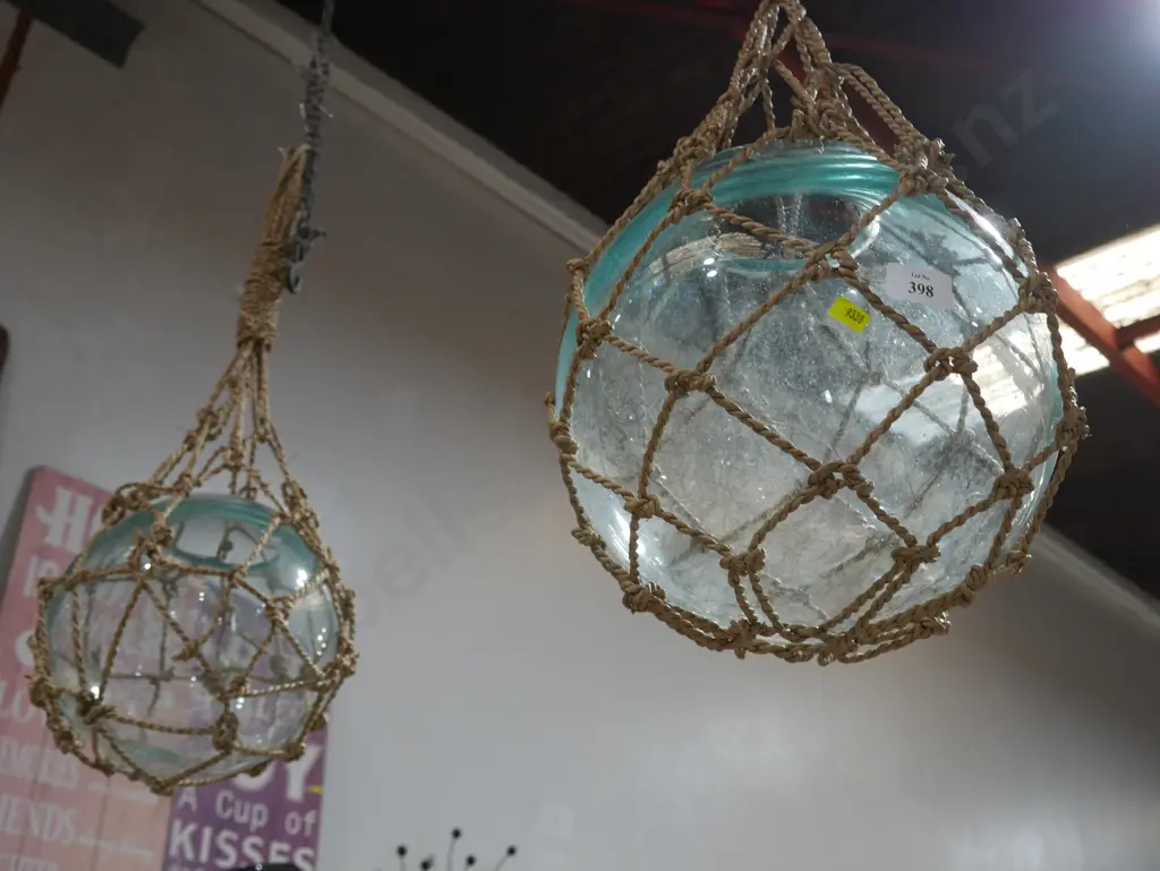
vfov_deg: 36.0
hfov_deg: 46.8
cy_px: 436
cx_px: 580
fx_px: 1341
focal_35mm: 40
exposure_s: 1/60
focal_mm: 20
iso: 500
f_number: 4.4
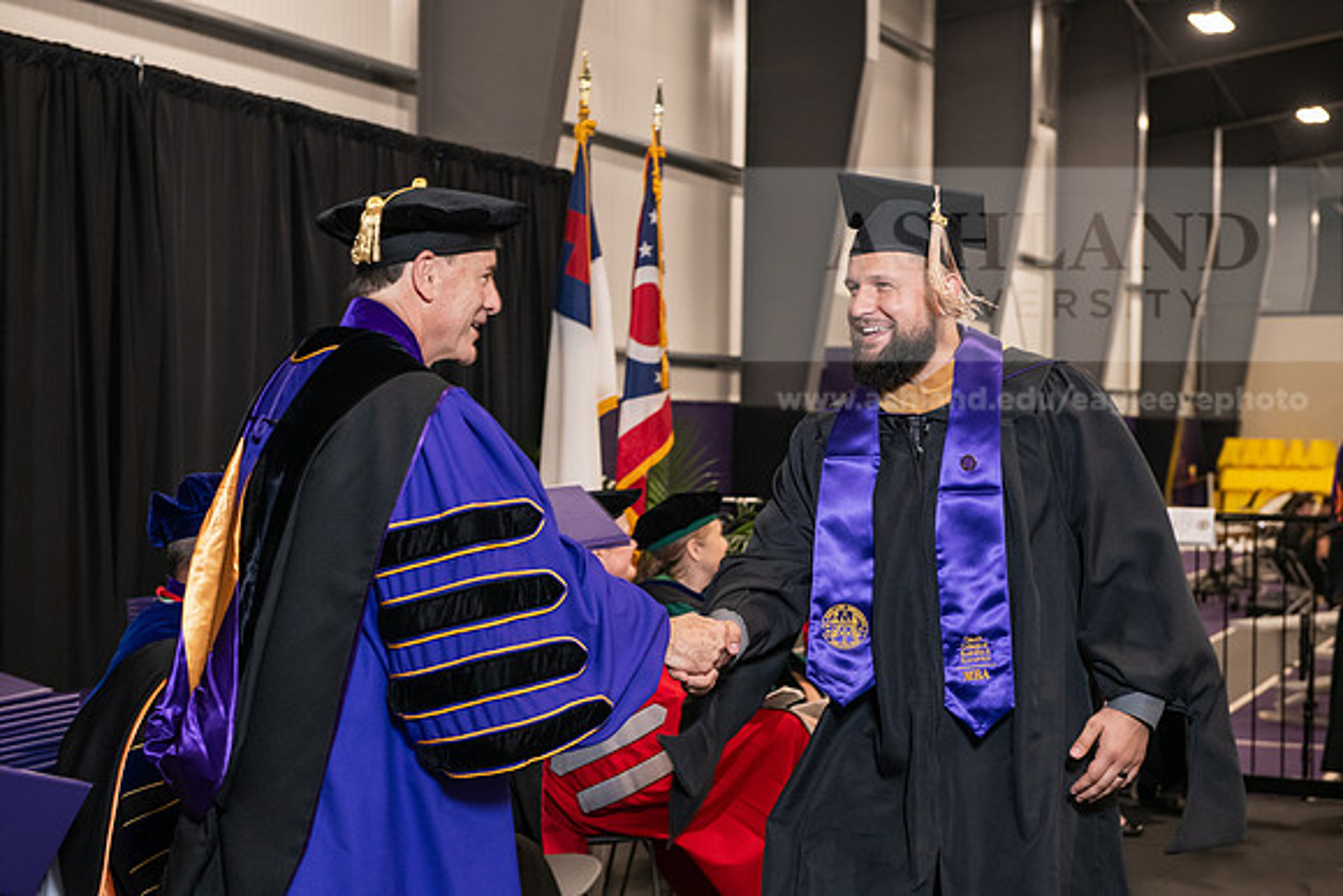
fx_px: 2313
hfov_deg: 32.4
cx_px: 672
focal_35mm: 62
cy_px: 448
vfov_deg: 21.9
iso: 2000
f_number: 5
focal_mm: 62
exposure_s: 1/125
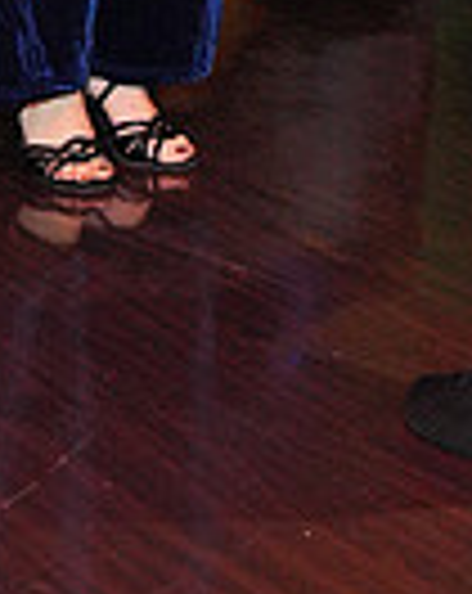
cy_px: -634
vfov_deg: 9.5
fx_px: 3329
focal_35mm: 190
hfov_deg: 8.1
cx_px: 447
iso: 4000
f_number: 4
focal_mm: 46
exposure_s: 1/160
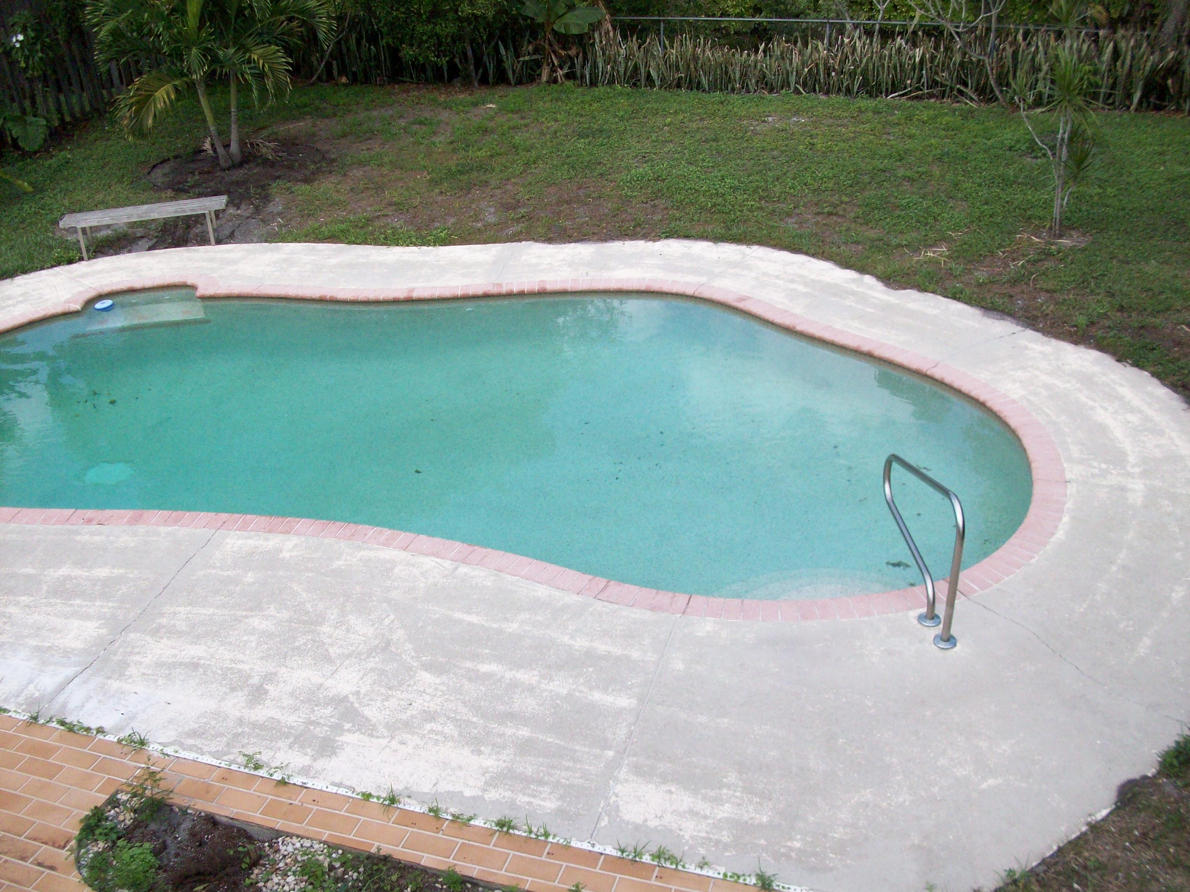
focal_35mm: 34
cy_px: 446
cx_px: 595
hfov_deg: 54.0
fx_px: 1169
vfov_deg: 41.8
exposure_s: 1/1399
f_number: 2.8
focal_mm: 5.7
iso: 160
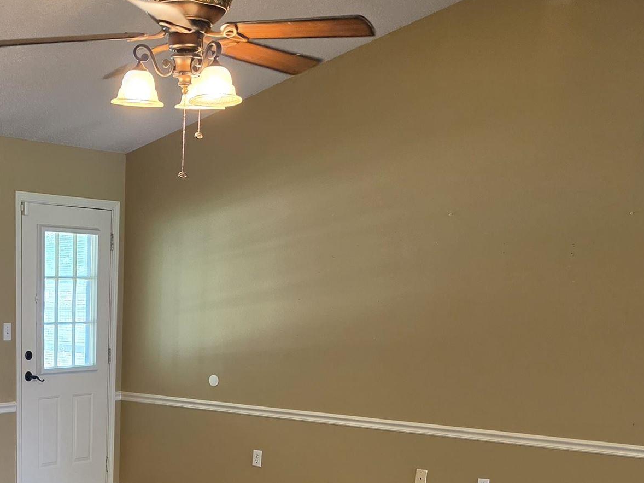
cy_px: 592
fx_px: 1116
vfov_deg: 22.4
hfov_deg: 31.5
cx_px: 145
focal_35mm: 60
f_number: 1.4
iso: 200
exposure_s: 1/120
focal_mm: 6.5
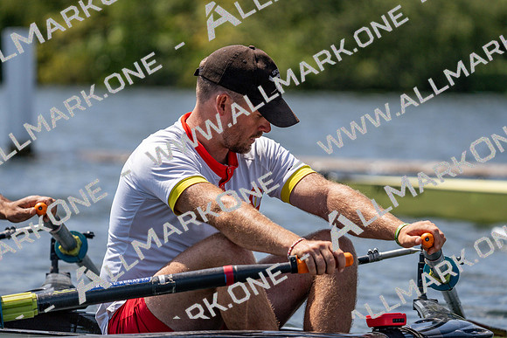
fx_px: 4198
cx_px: 254
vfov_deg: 4.6
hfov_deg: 6.9
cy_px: 169
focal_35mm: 298
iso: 250
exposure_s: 1/2000
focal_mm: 298
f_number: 5.6
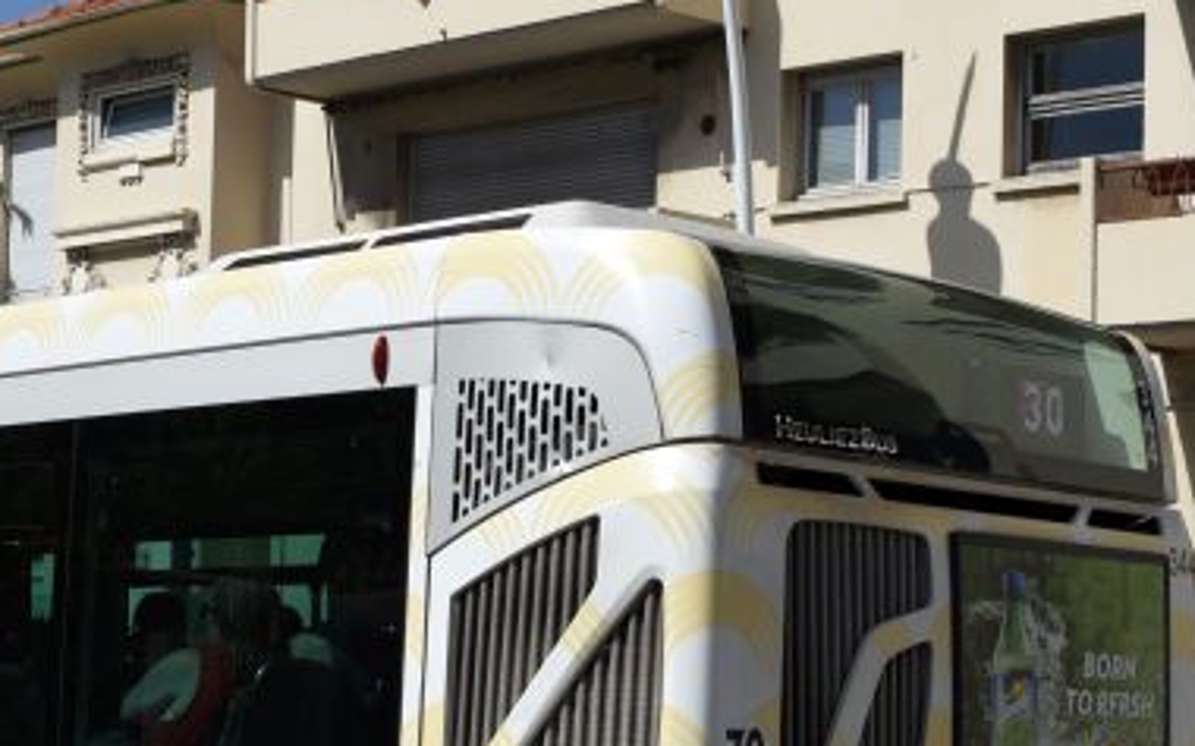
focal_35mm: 77
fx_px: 2506
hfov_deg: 26.6
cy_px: 592
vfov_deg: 16.8
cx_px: 371
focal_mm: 28
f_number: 10
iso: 100
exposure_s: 1/400
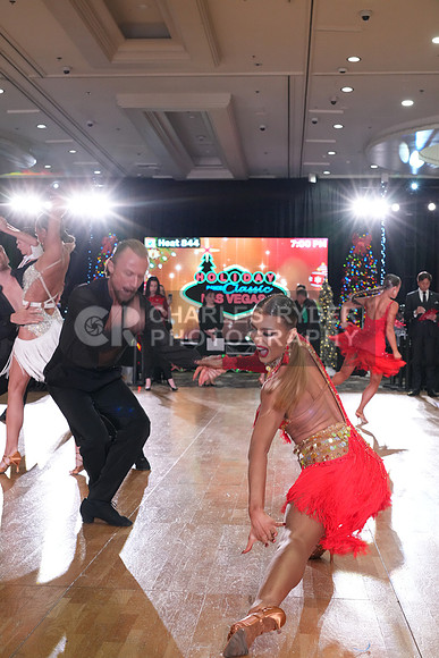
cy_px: 329
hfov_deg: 27.5
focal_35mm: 49
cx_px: 220
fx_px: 896
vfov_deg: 40.3
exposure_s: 1/200
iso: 4000
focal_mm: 49
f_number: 7.1
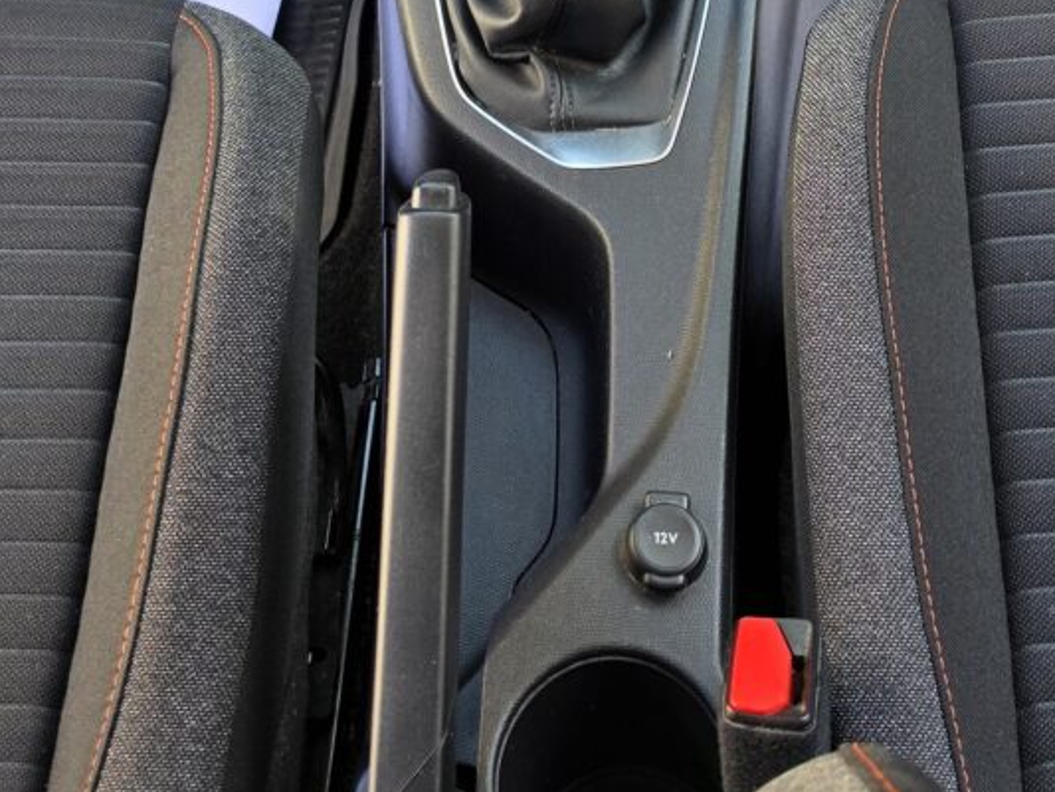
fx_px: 2103
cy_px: -378
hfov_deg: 28.1
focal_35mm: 69
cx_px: 566
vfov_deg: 18.9
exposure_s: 1/180
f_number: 1.4
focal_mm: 6.5
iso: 40
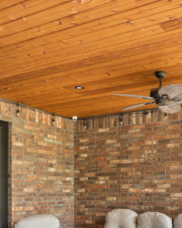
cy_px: 197
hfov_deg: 29.5
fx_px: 343
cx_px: 122
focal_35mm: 51
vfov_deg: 34.9
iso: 200
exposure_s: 1/30
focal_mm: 29
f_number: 8
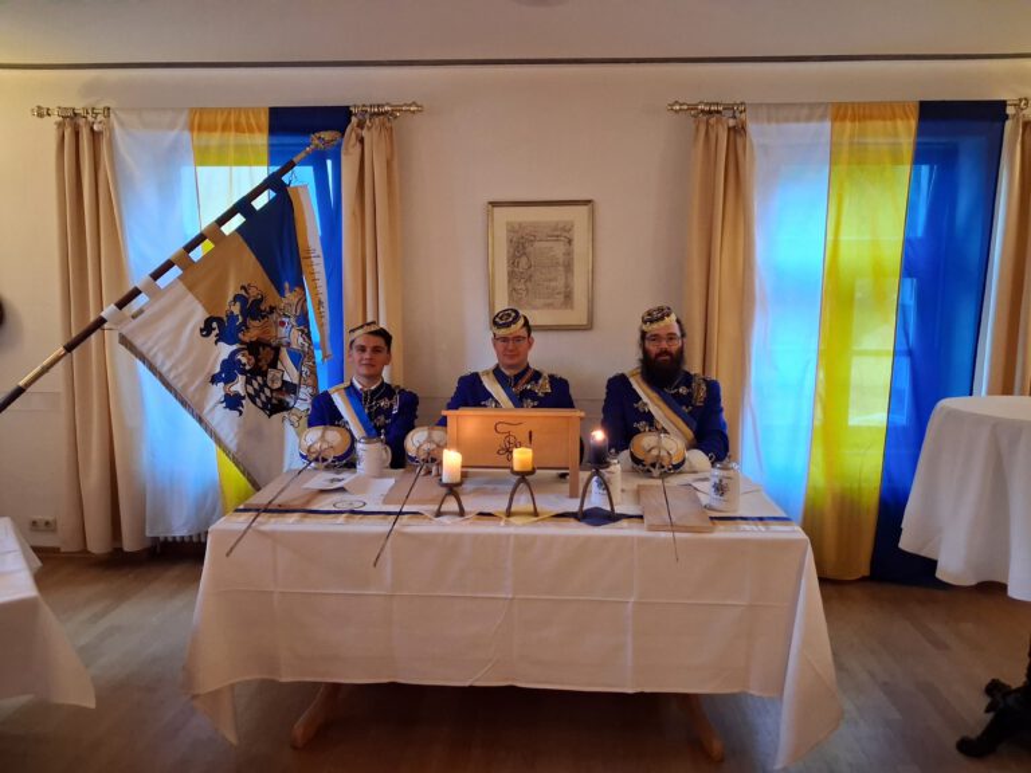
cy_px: 386
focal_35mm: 27
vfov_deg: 51.4
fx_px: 804
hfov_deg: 65.3
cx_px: 516
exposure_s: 1/25
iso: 800
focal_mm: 4
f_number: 1.8
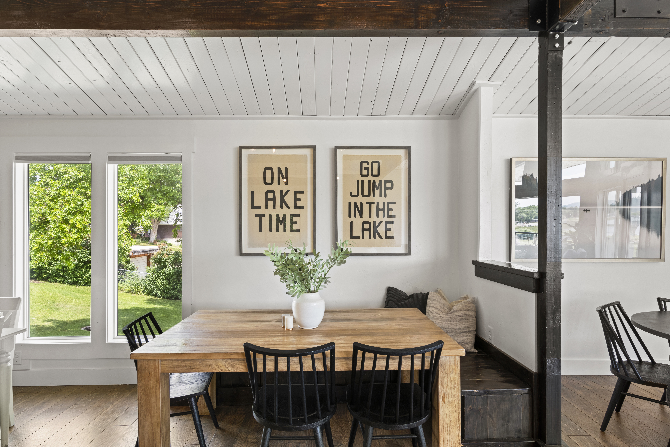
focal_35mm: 20
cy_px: 224
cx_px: 335
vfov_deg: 62.0
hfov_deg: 84.0
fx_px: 372
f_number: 11
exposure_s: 1/2.5
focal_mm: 20
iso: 200
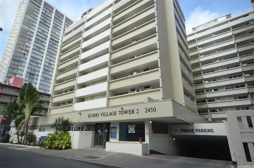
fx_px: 148
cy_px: 84
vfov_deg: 59.2
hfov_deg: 81.3
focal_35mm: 21
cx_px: 127
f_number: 8
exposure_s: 1/250
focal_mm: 14
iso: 160
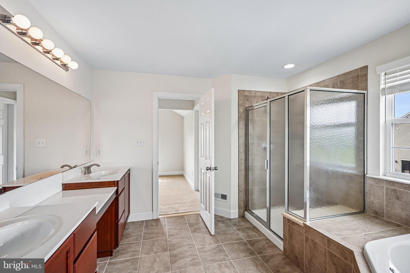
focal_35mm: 16
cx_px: 205
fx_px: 182
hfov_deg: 96.7
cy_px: 136
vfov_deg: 73.7
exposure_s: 1/125
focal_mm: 16
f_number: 8
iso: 800
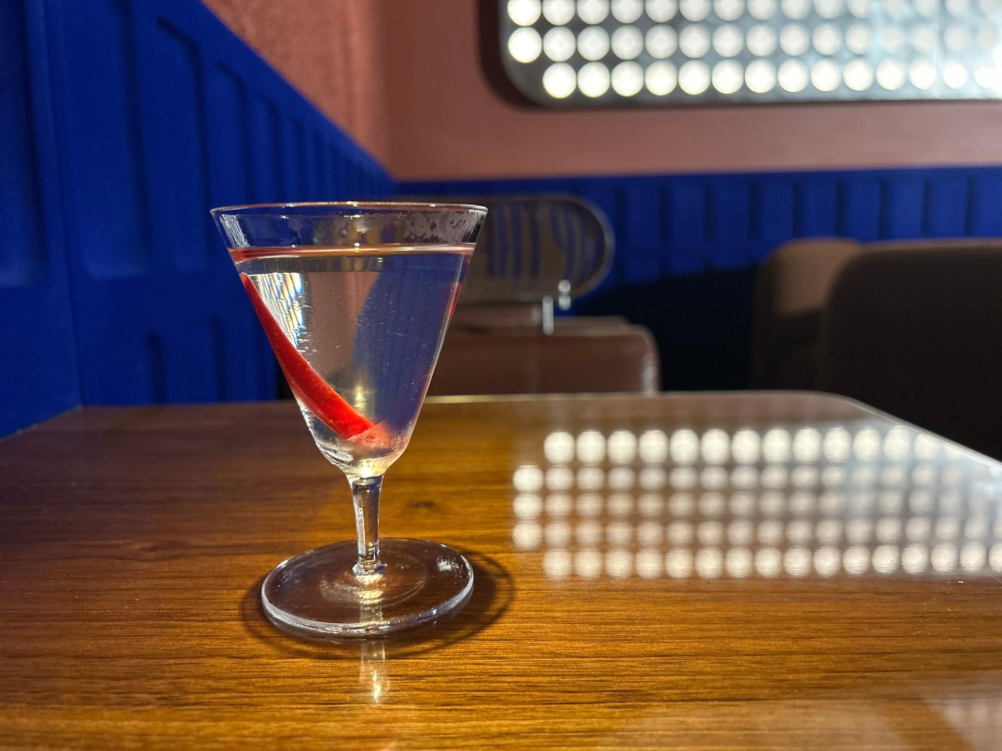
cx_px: 501
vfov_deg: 53.1
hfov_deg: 67.3
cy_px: 376
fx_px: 753
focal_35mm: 26
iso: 640
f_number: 1.5
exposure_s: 1/40
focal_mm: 5.7
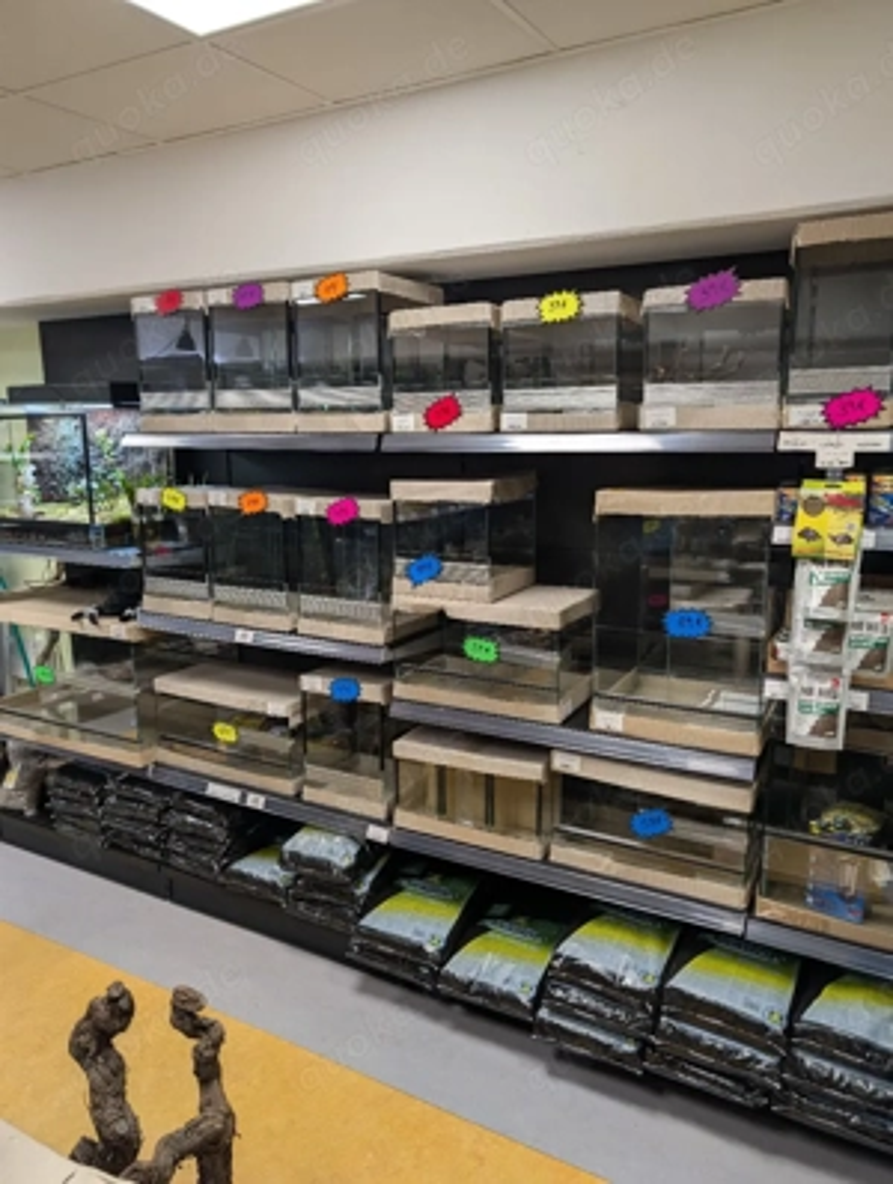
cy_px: 592
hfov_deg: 57.0
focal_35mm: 24
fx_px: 823
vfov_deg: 71.5
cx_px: 446
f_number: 1.68
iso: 99
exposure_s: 1/101
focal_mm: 6.9
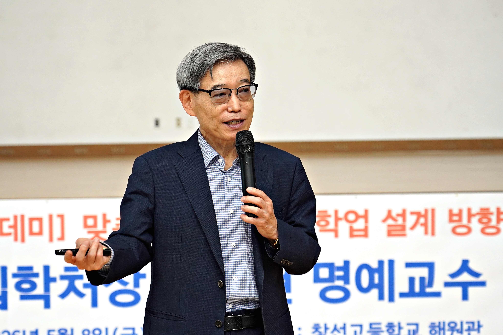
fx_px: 1439
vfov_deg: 13.3
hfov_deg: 19.8
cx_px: 252
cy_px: 168
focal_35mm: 103
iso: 1250
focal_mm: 69
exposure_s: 1/125
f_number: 4
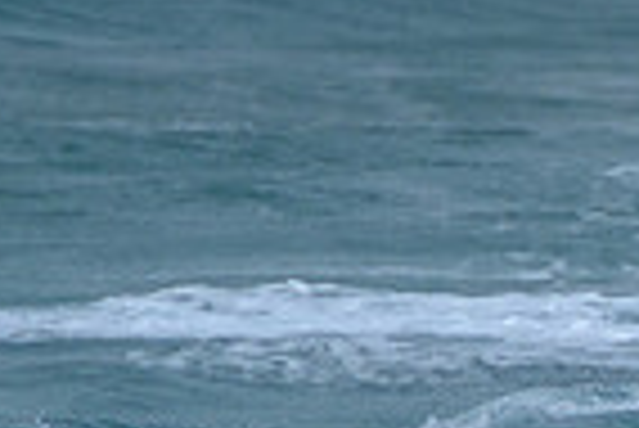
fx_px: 39942
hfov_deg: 0.9
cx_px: 1339
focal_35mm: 2248
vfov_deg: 0.6
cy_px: 603
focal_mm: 400
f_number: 8
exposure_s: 1/2000
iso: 500
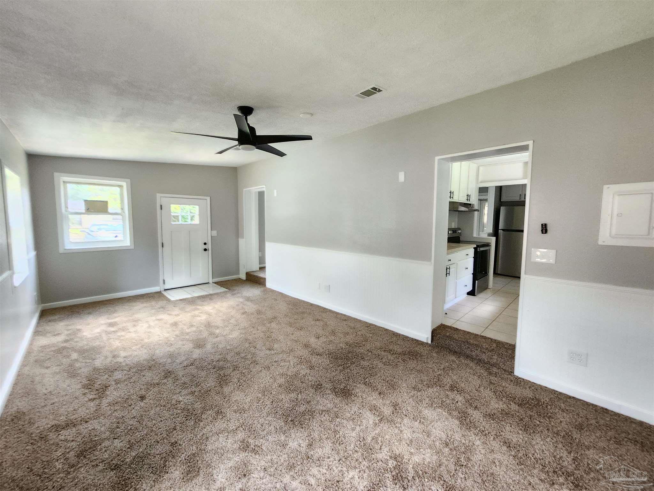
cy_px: 246
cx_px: 327
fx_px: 246
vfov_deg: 89.9
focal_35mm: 13
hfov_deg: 106.2
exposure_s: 1/60
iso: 320
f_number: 2.2
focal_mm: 1.74
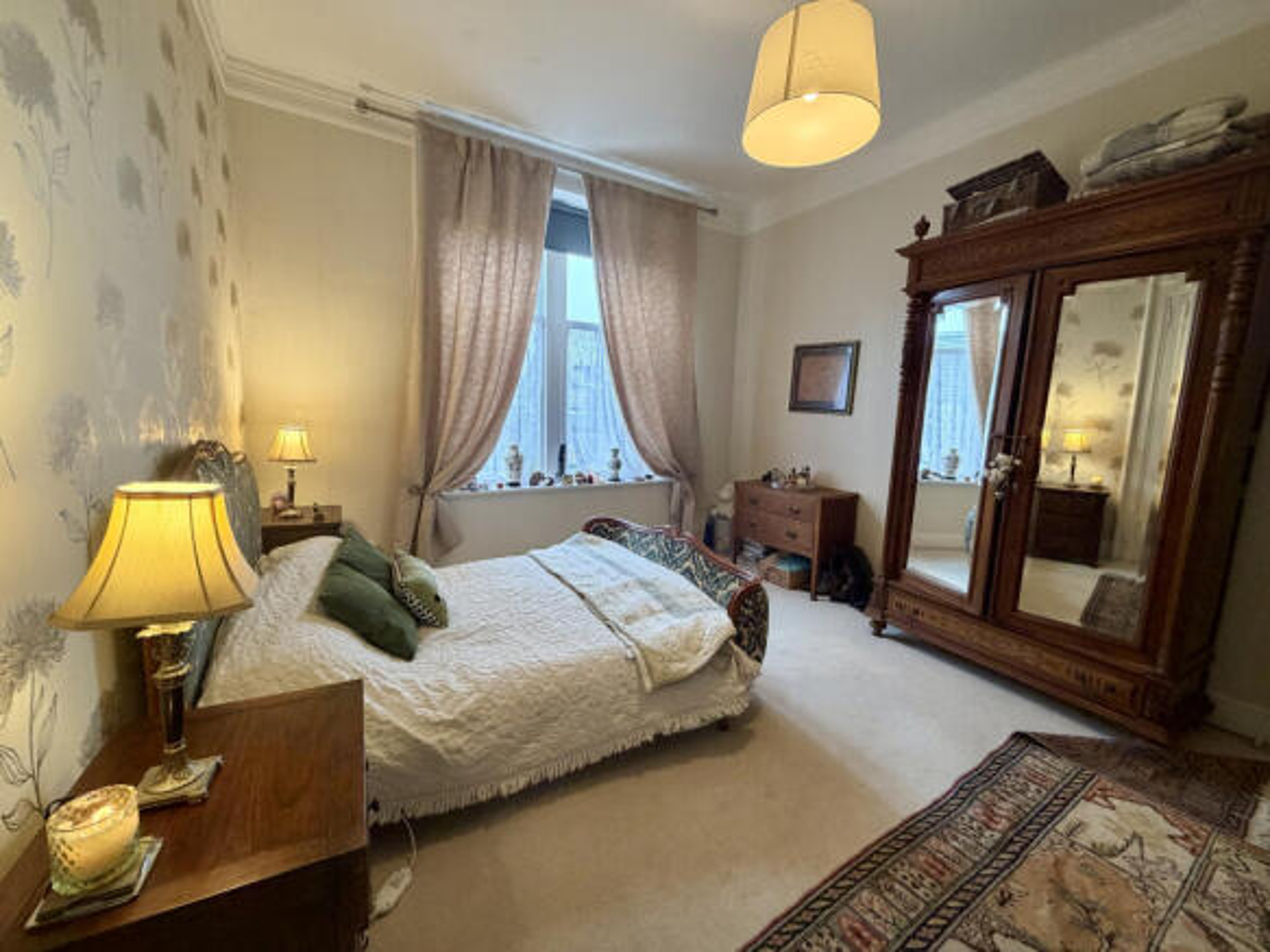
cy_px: 476
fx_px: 514
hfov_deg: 102.1
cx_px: 635
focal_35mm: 14
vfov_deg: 85.7
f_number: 2.2
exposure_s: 1/50
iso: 250
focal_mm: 2.22
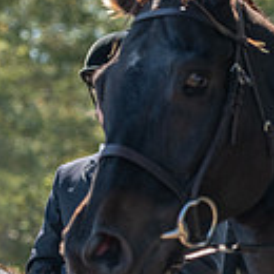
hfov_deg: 4.1
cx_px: 434
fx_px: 3806
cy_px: 197
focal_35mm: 425
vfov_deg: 4.1
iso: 280
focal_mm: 95
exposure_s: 1/320
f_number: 4
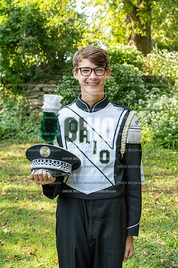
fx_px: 400
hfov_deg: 25.1
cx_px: 89
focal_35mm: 54
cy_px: 134
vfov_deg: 36.9
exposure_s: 1/800
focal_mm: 54
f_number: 5.6
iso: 1250
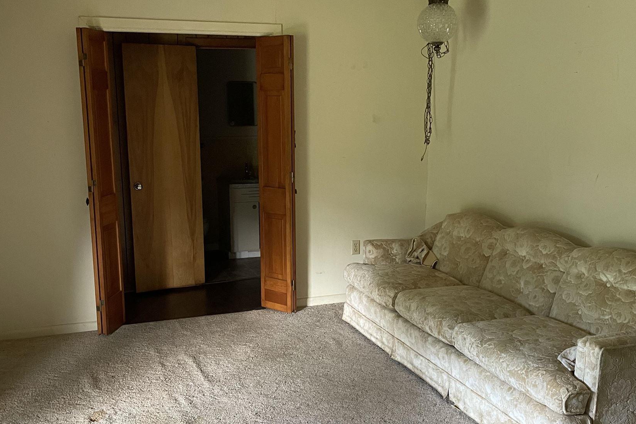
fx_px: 671
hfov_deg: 50.7
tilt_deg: -10.3
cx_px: 309
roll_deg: +0.7
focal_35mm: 38
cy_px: 240
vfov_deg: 35.0
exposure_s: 1/60
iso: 320
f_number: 1.6
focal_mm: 4.2
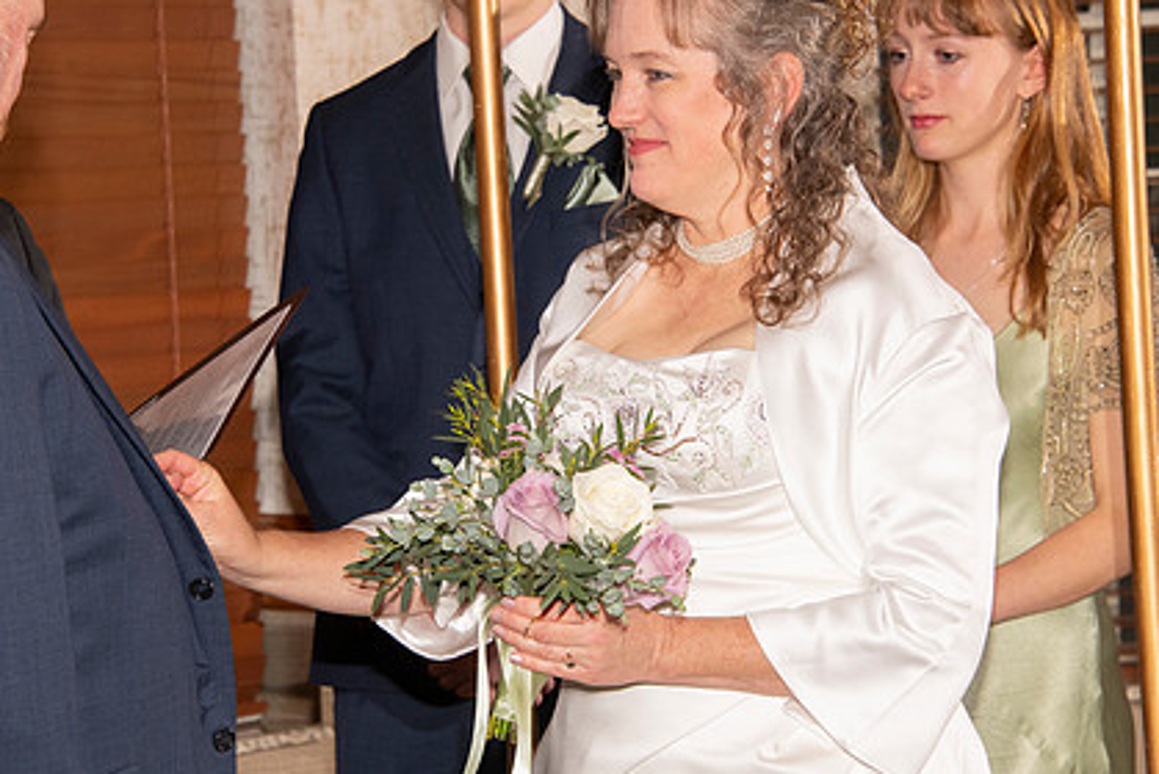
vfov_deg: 7.9
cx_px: 575
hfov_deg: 11.9
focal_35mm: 173
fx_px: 5573
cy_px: 388
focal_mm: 125
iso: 1000
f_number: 9
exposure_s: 1/160
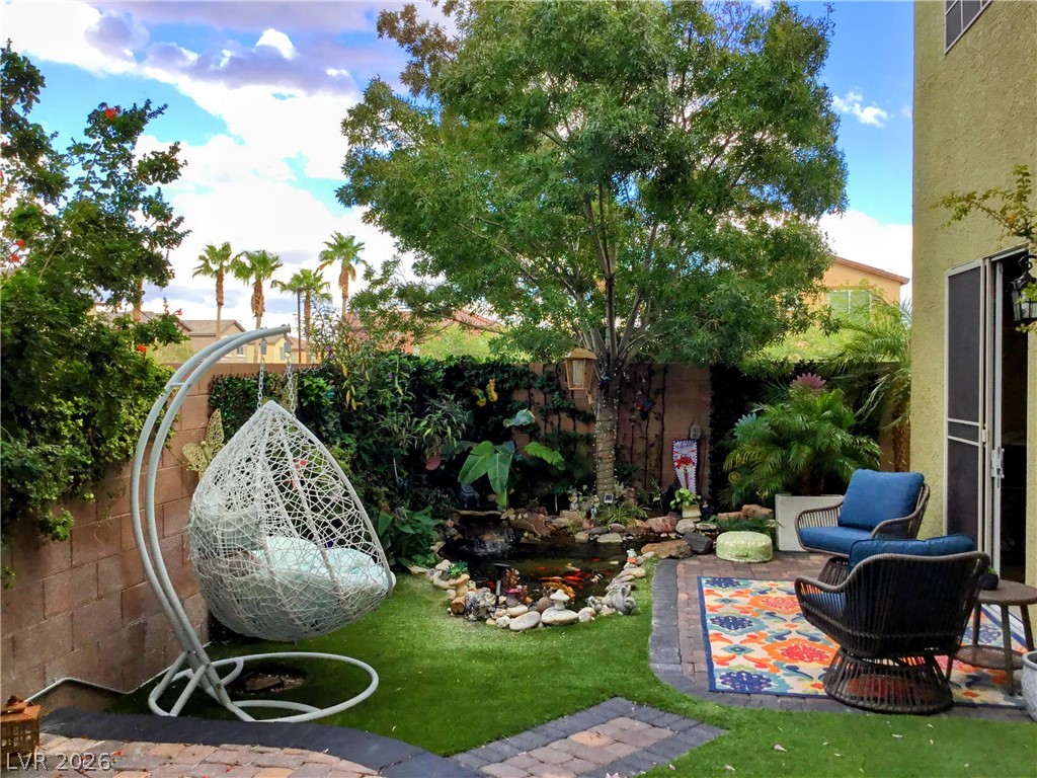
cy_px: 389
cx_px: 518
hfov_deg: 58.4
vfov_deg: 45.4
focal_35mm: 31
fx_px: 929
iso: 25
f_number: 2.4
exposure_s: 1/392
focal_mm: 3.3
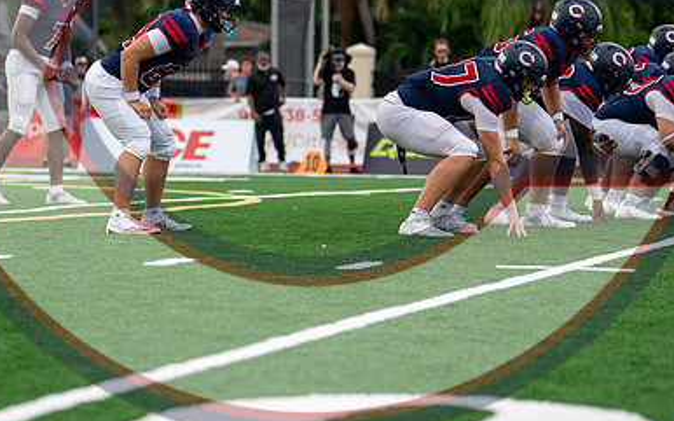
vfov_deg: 5.9
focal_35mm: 221
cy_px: 105
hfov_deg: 9.5
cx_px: 202
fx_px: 4058
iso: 180
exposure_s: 1/1000
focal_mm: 116
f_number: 2.8
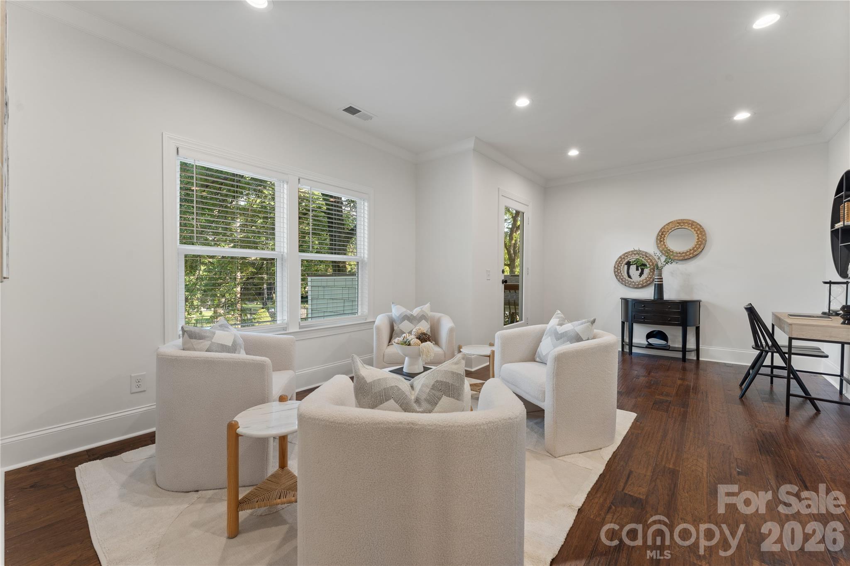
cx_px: 425
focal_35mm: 14
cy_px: 283
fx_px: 331
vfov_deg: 81.2
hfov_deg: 104.3
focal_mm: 14
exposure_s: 1/1.67
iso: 160
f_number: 9
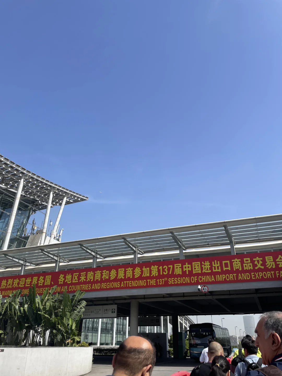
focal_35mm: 26
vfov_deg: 67.3
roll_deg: -0.2
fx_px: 282
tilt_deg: +30.8
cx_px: 141
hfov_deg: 53.1
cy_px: 188
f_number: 1.6
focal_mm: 4.2
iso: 32
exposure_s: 1/3125
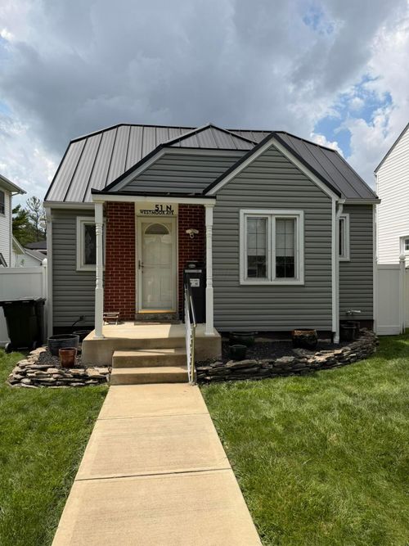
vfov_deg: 71.6
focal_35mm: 24
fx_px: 378
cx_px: 204
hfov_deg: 56.8
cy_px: 273
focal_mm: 6.76
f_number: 1.78
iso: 80
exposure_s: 1/6173
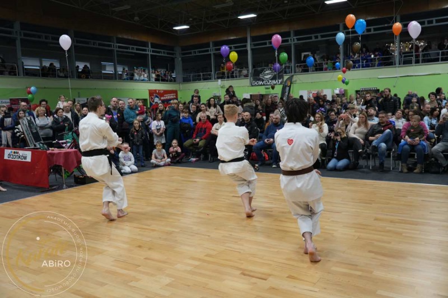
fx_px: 386
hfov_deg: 60.3
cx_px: 224
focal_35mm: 31
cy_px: 149
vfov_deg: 42.3
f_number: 4
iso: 1000
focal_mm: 31
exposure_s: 1/160
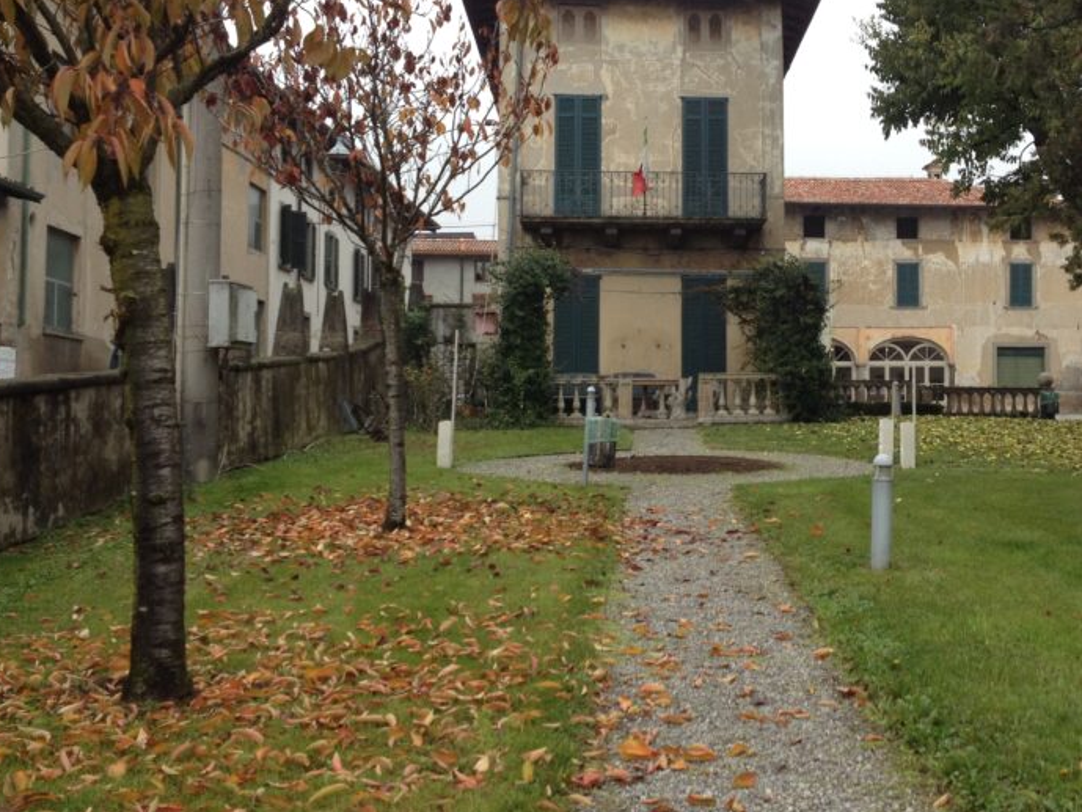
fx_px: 1626
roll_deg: +0.6
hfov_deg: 36.4
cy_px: 342
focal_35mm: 52
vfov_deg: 28.0
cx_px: 733
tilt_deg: -0.7
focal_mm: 4.28
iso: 50
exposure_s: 1/265
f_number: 2.4
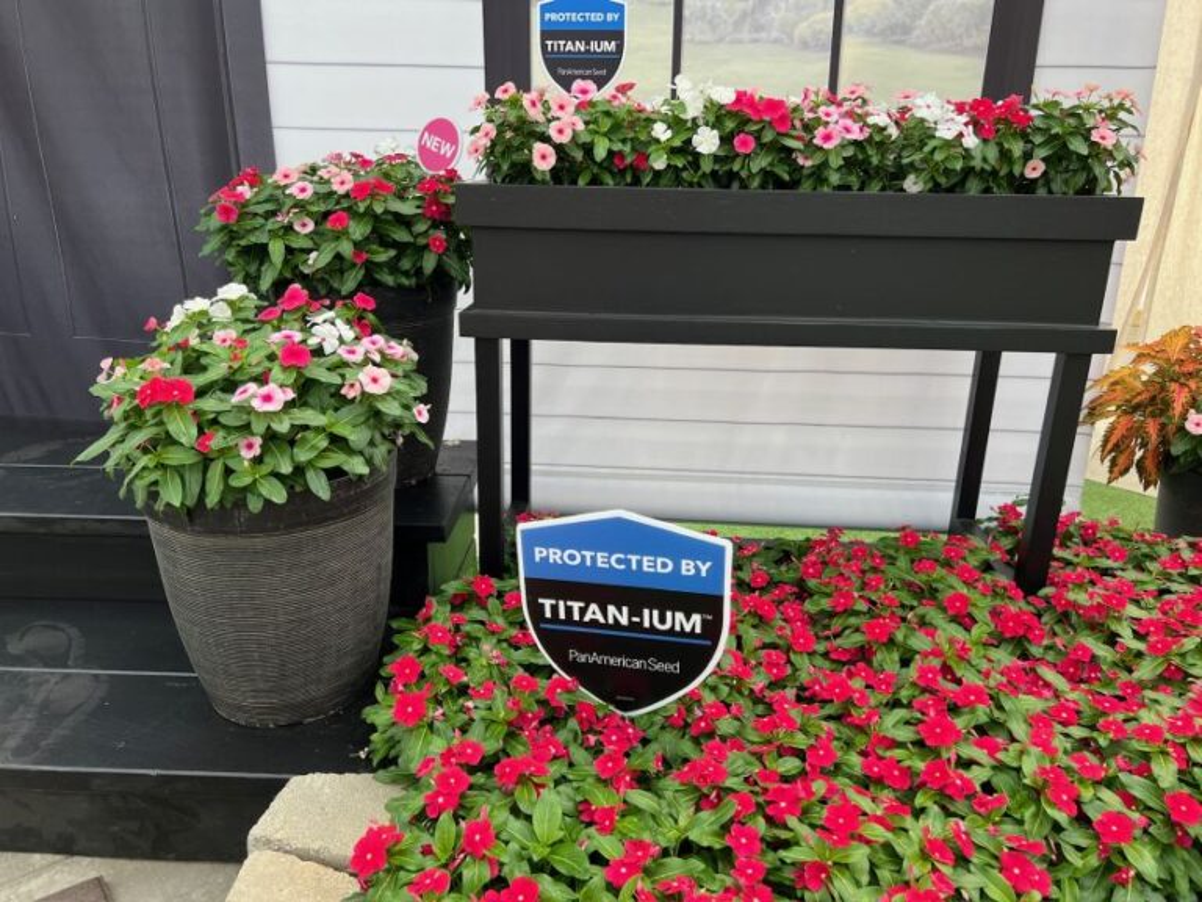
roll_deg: -0.2
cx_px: 601
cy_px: 451
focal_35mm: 26
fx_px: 903
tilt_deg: -19.3
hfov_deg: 67.3
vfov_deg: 53.1
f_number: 1.5
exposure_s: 1/225
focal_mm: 5.7
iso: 40
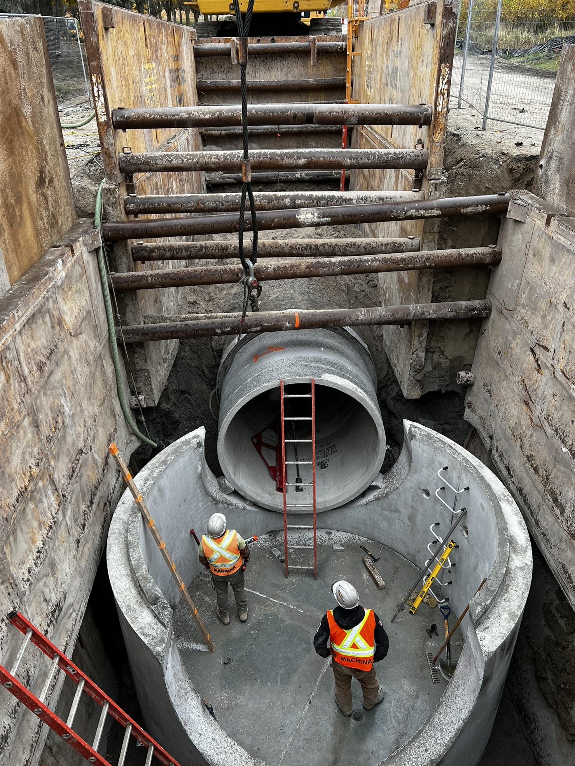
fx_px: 598
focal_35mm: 27
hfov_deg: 51.3
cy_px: 388
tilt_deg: -30.3
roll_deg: +2.9
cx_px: 278
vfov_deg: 65.3
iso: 40
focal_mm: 5.7
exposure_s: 1/134
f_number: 1.5
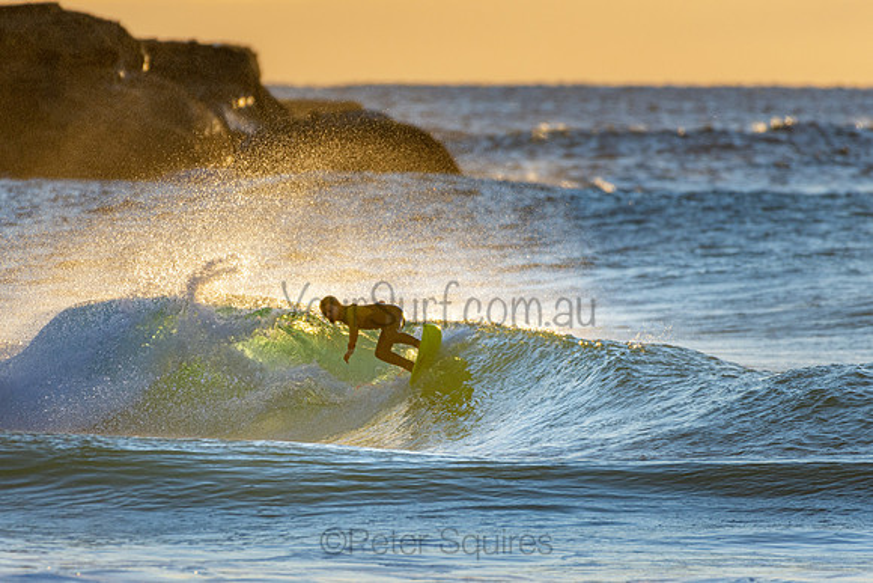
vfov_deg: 1.7
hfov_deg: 2.6
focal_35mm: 806
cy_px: 292
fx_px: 19538
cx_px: 436
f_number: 5.6
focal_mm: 500
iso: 250
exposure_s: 1/1000
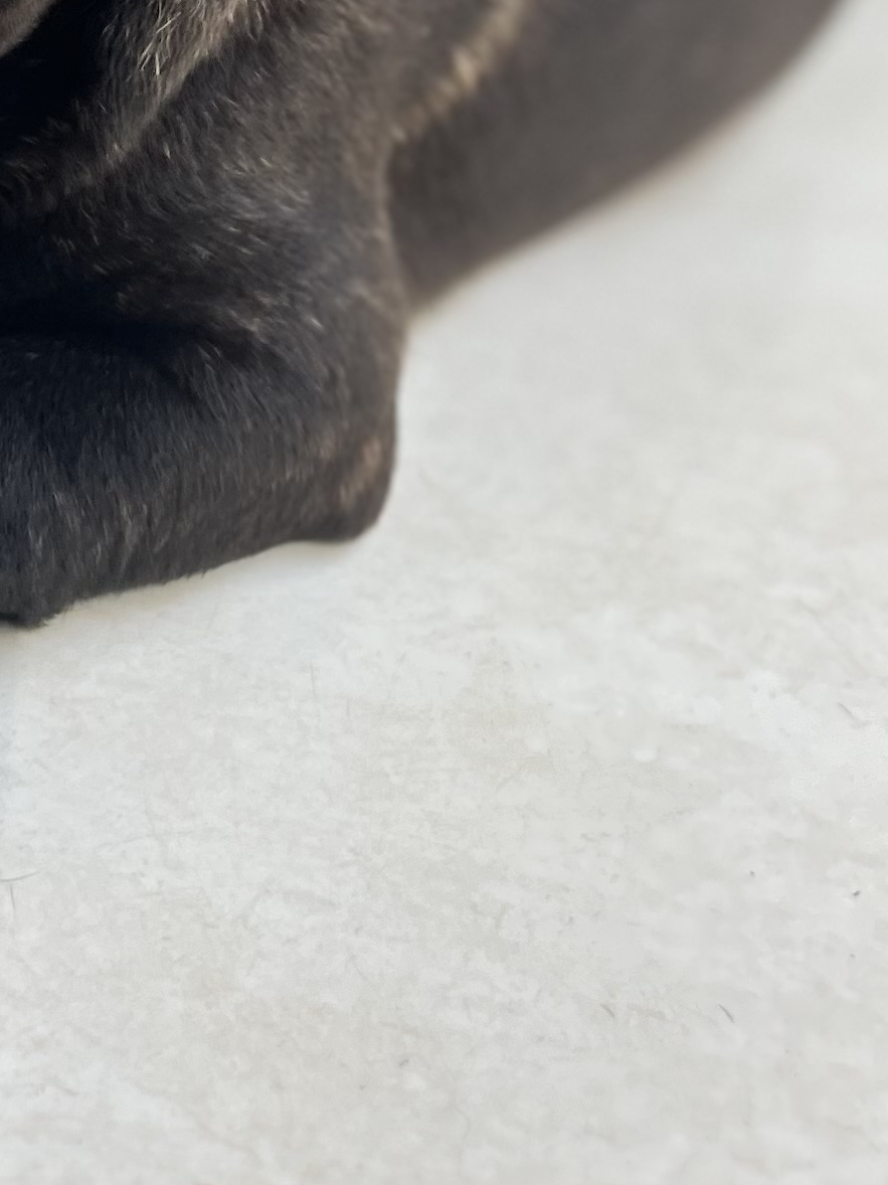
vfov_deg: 20.3
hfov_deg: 15.9
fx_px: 3045
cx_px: -201
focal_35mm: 89
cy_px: -305
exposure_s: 1/121
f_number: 1.6
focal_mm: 5.1
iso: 40
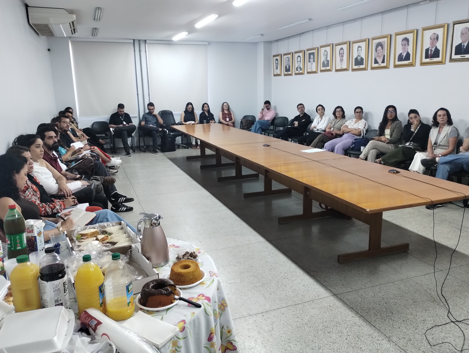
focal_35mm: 28
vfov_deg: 49.9
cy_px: 176
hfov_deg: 63.4
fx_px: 380
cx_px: 234
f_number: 1.8
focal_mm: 4.27
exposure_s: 1/30
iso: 1016
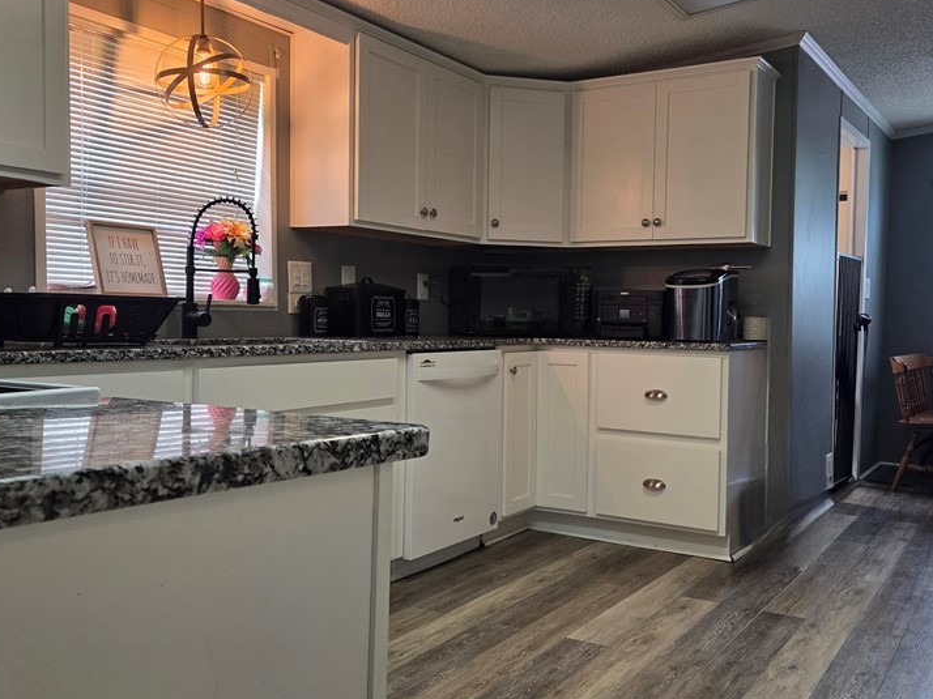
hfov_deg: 55.2
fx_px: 889
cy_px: 336
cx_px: 527
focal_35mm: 33
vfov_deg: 42.9
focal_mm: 5.4
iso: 200
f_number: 1.8
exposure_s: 1/120
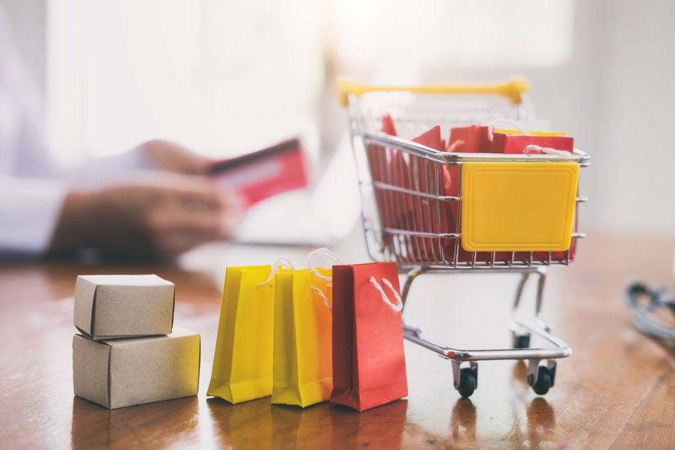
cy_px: 225
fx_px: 994
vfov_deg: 25.5
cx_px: 338
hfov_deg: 37.5
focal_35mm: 53
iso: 320
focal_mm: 35
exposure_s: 1/60
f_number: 2.8
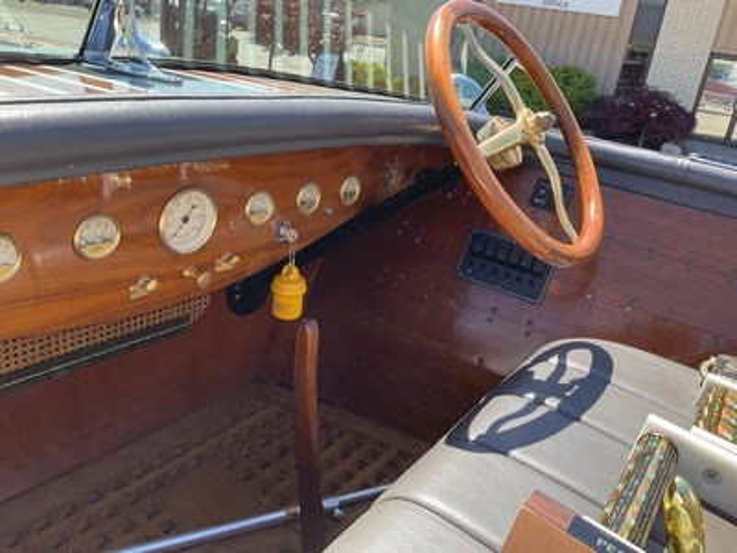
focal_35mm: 29
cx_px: 368
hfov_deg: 61.7
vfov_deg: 48.2
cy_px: 276
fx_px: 617
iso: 25
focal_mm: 3
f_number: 1.8
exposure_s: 1/446
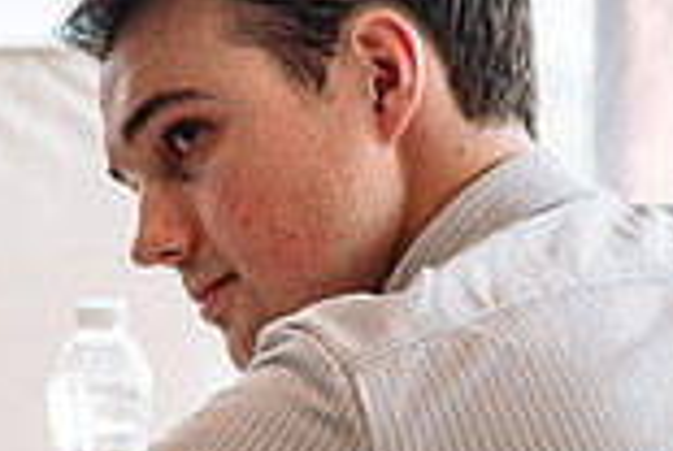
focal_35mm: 357
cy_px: 559
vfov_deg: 3.9
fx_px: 6687
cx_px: 8
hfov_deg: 5.7
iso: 200
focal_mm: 60
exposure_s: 1/125
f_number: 3.2
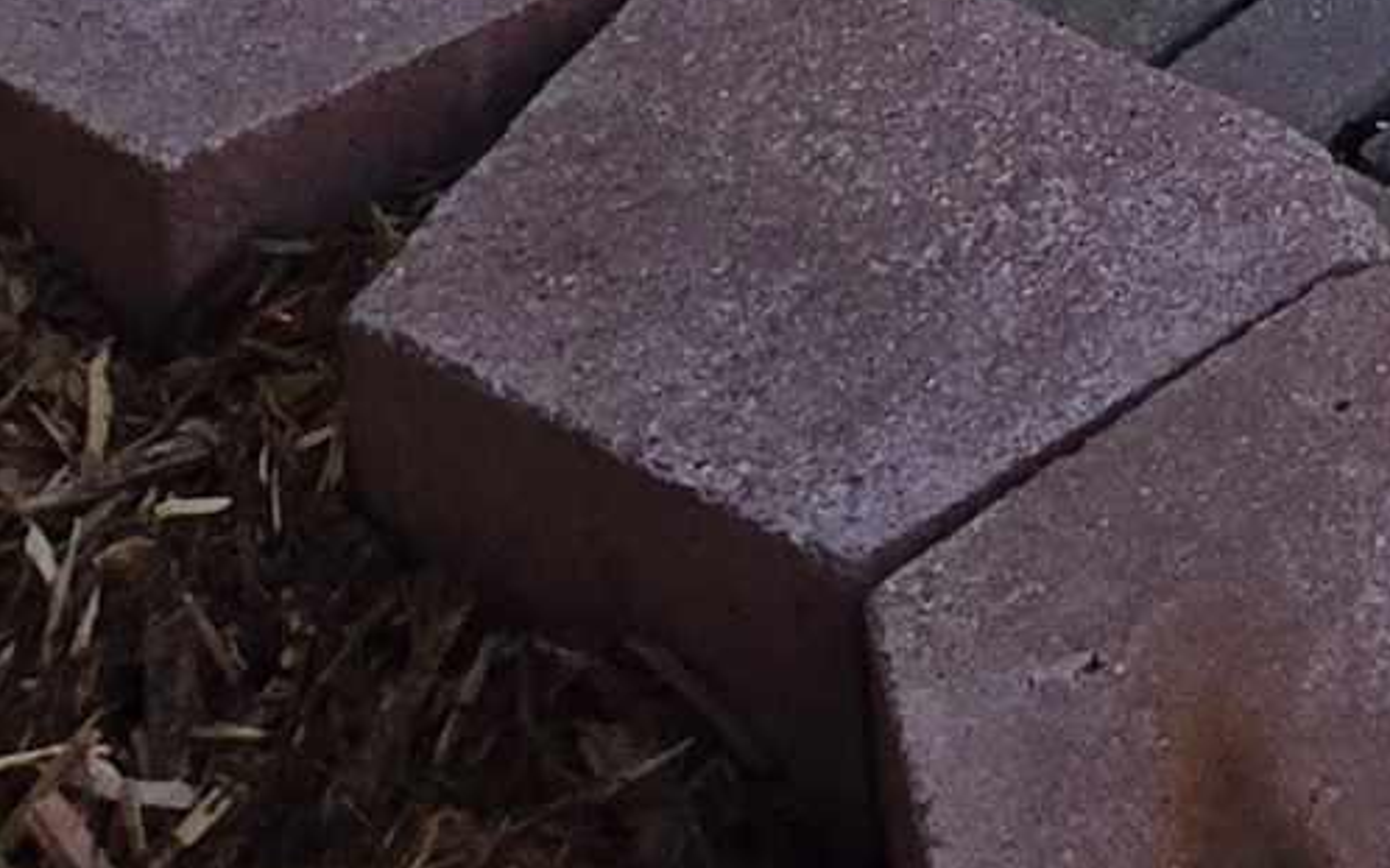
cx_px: 2180
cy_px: -1831
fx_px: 3219
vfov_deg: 10.3
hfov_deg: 20.3
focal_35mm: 85
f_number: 1.9
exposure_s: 1/825
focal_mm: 2.2
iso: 32
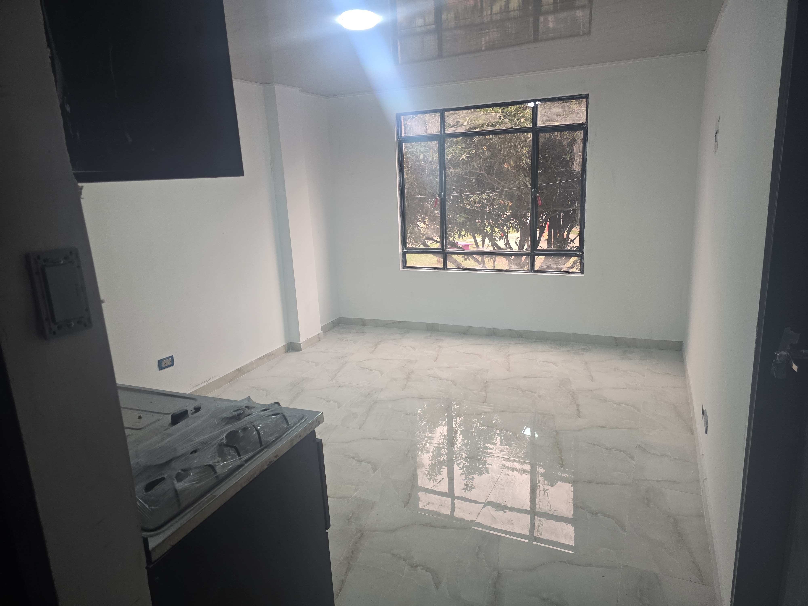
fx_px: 537
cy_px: 303
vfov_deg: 58.9
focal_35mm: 23
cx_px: 404
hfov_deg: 73.9
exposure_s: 1/120
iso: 160
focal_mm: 6.3
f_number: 1.7
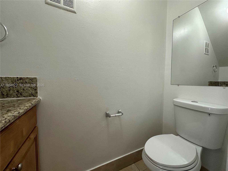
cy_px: 86
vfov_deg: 85.7
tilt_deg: -1.9
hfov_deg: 102.1
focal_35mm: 14
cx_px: 114
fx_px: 92
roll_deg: -0.6
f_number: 2.2
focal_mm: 2.22
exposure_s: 1/120
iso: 200
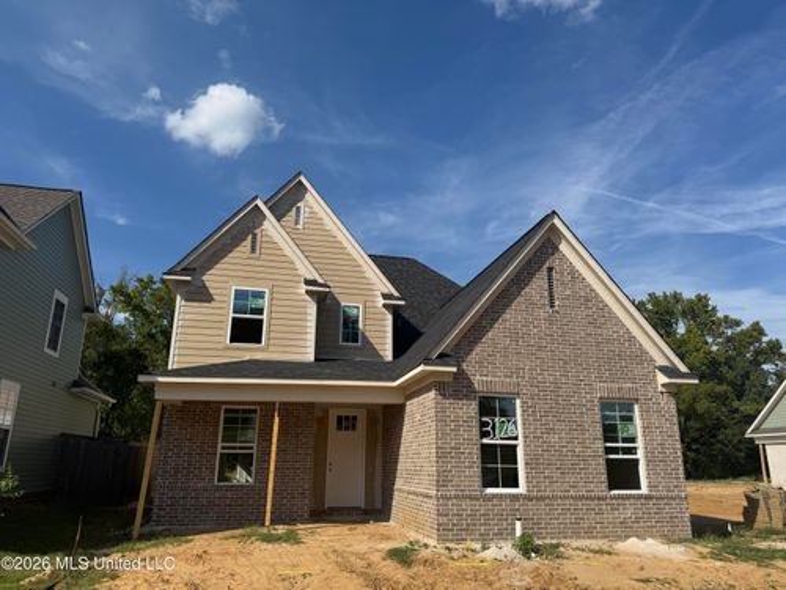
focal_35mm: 24
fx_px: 545
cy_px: 295
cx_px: 393
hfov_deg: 71.6
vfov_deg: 56.8
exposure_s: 1/5814
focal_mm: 6.76
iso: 80
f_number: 1.78
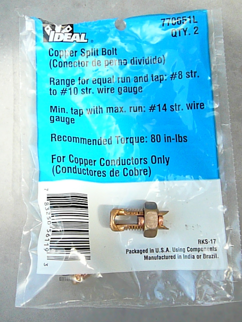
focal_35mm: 35
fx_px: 326
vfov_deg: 52.6
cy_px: 161
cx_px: 121
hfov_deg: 40.7
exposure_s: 1/1000
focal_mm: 5.2
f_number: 2.8
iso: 800
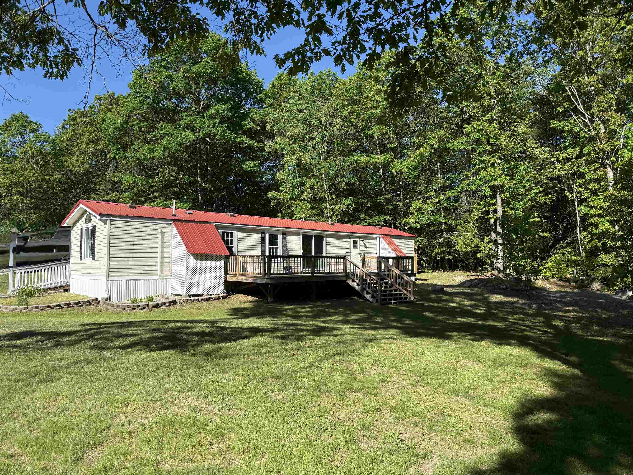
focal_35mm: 24
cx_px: 316
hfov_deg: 71.6
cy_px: 238
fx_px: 439
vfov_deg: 56.8
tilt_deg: +3.9
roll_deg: +0.0
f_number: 1.78
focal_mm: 6.76
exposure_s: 1/3584
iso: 100
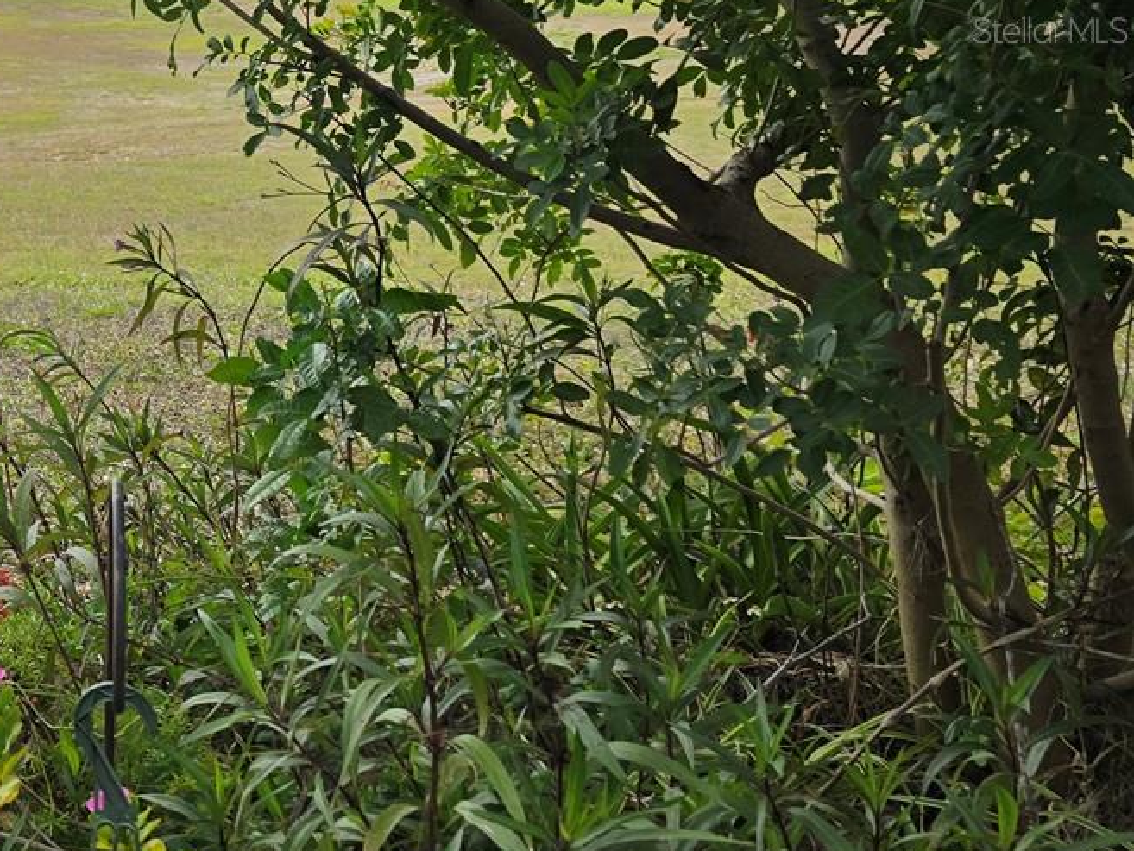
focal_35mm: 56
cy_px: 29
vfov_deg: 25.0
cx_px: -245
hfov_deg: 29.3
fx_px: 1835
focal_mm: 6.3
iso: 12
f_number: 1.7
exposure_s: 1/816
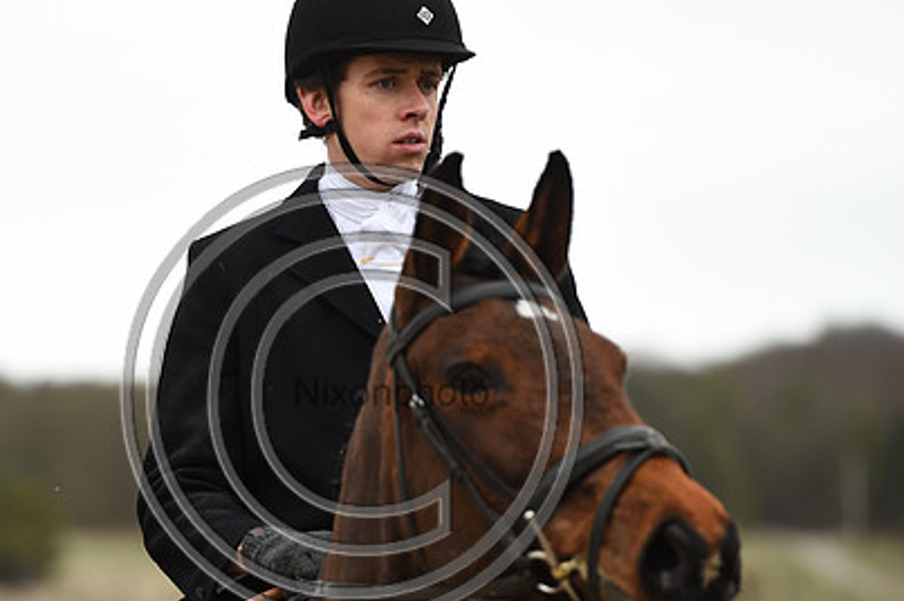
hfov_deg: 7.2
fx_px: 7226
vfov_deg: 4.8
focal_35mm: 288
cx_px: 328
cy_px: 363
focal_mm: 200
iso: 560
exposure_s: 1/1250
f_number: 4
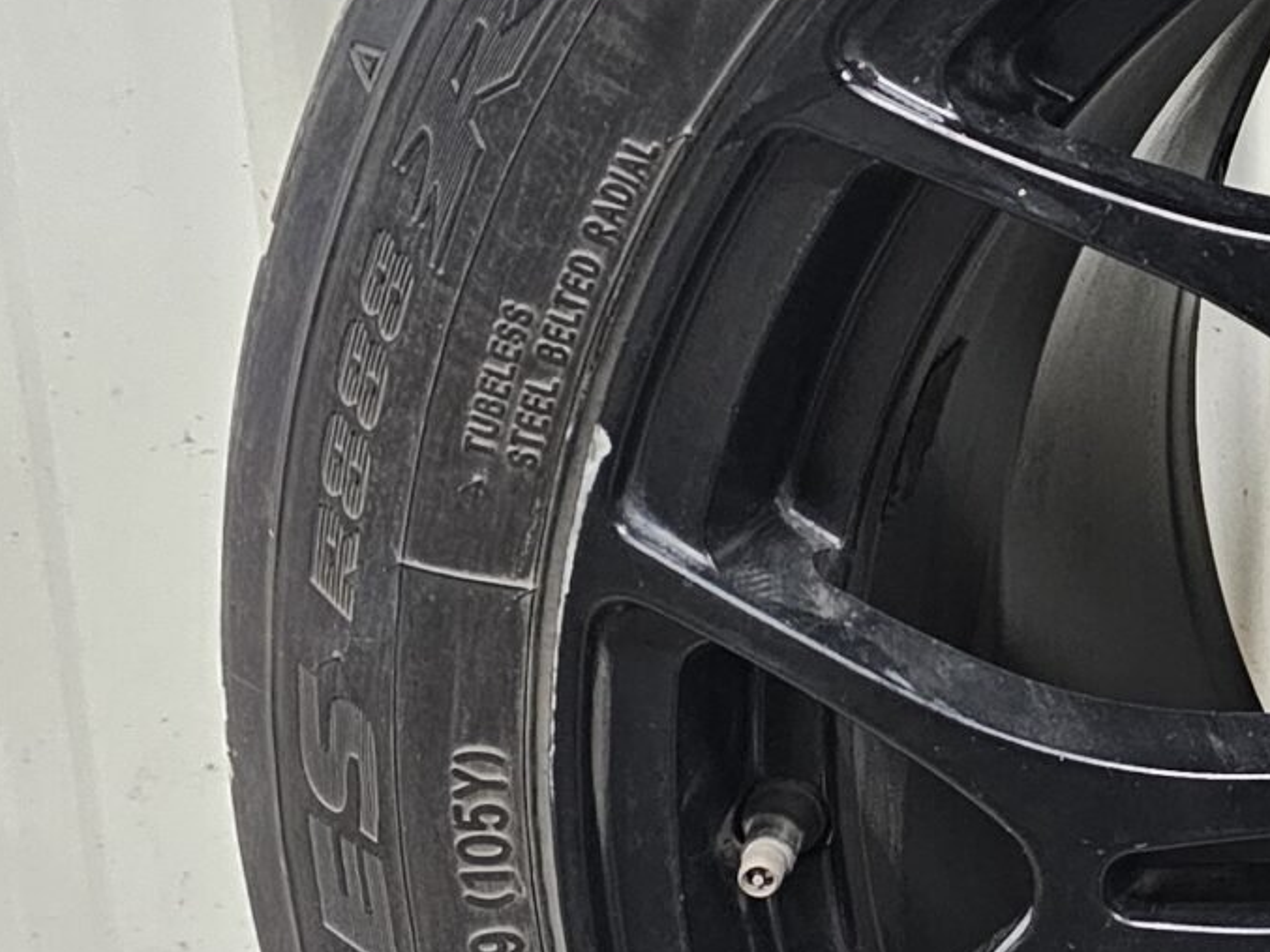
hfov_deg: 18.8
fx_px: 3192
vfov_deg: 16.9
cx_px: 2090
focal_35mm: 87
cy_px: 721
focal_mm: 6.3
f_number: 1.7
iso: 800
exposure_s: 1/50
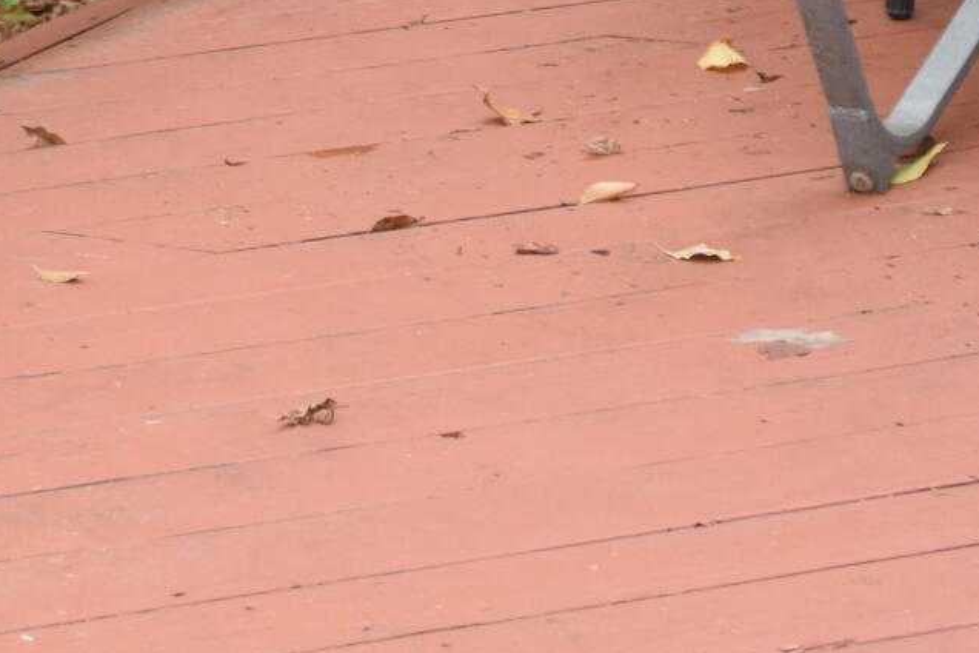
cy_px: -758
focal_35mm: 184
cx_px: 725
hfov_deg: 11.2
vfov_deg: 7.1
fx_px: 5003
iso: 400
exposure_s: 1/160
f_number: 6.3
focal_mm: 26
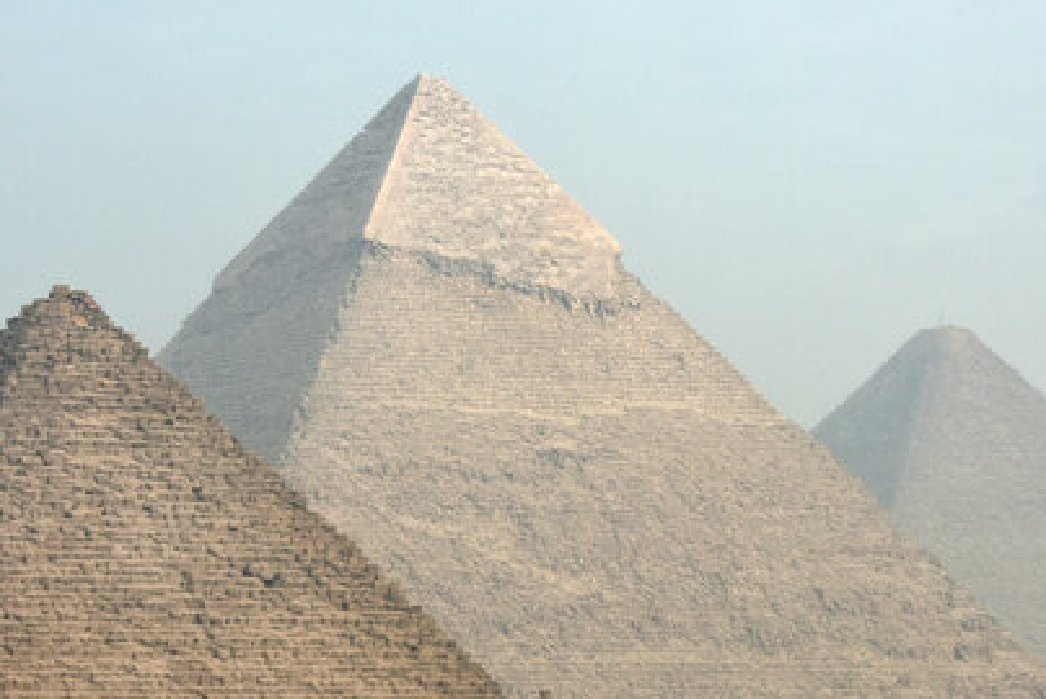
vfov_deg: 7.1
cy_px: 546
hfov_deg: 10.6
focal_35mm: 194
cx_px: 515
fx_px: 5641
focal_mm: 98
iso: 200
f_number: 16
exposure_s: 1/400
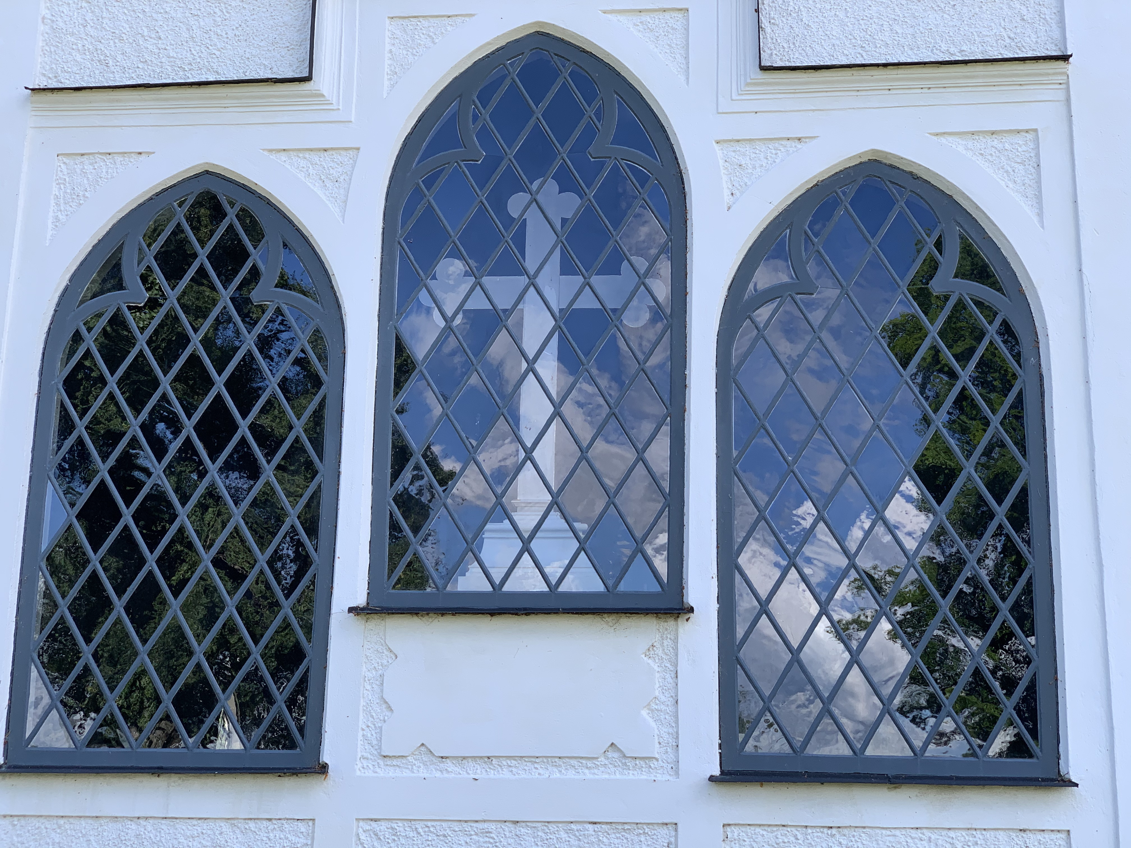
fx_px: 1699
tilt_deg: +15.0
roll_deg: -1.8
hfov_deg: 36.8
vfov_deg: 28.0
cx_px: 566
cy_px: 424
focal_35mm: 52
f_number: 2.4
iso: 16
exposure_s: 1/220
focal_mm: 6
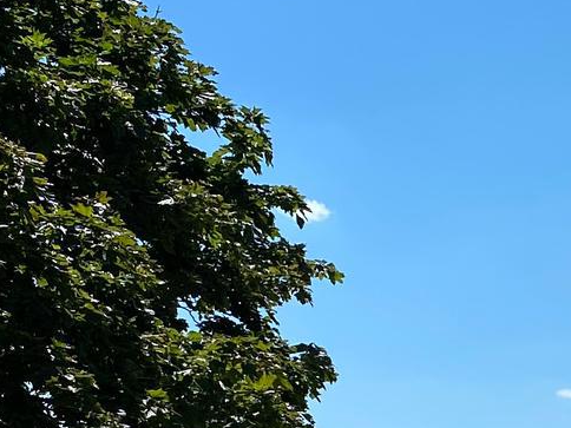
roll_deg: -2.9
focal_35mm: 110
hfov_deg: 15.3
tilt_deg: -1.9
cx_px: 1052
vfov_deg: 12.7
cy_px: 666
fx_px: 1814
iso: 32
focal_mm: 4.25
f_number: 1.8
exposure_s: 1/4115
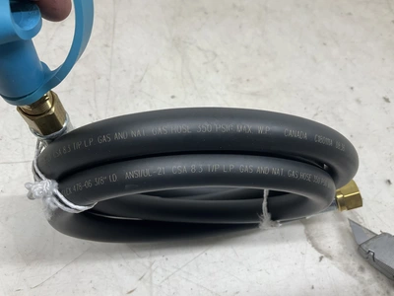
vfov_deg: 48.2
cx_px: 197
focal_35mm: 29
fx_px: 330
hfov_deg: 61.7
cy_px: 148
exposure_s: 1/120
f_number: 1.8
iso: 50
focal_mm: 3
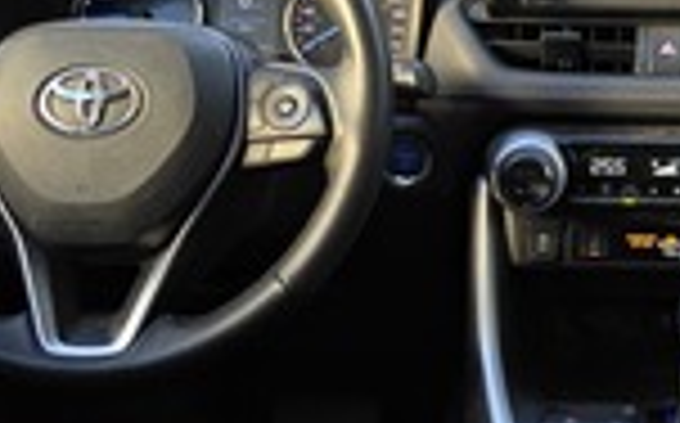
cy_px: 124
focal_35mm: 68
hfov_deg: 28.7
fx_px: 1259
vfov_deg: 19.0
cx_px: 648
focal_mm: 6.5
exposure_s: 1/180
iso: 25
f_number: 1.4
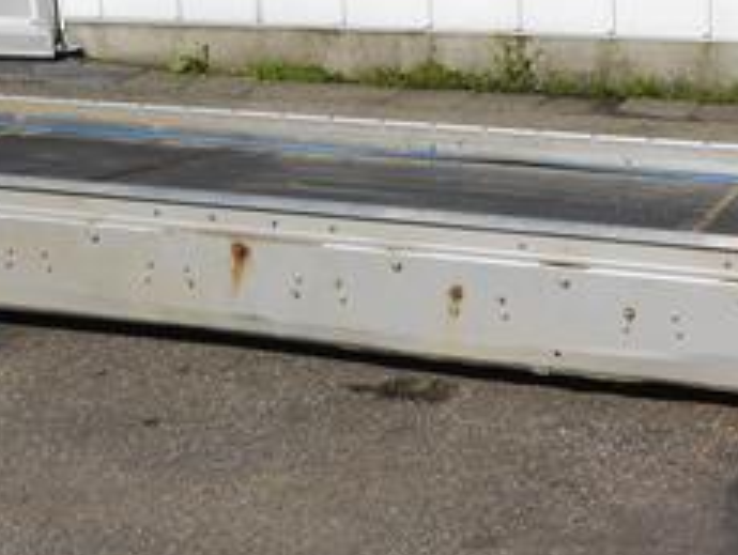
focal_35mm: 89
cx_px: 486
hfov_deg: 21.9
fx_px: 1899
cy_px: 247
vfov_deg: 16.6
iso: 160
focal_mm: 16
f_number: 9
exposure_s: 1/500
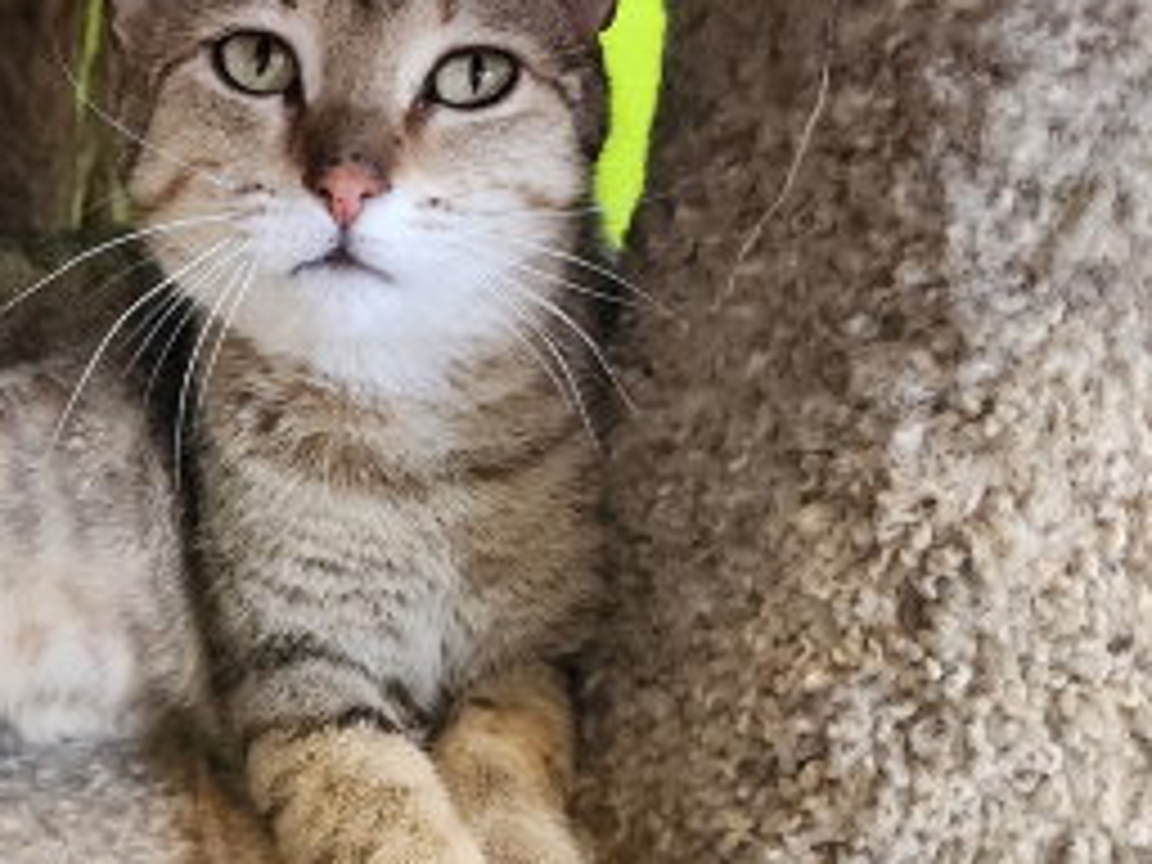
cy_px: 538
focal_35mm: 45
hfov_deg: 40.3
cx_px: 230
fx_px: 1498
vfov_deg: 32.0
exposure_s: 1/120
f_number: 1.8
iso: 800
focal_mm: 6.4
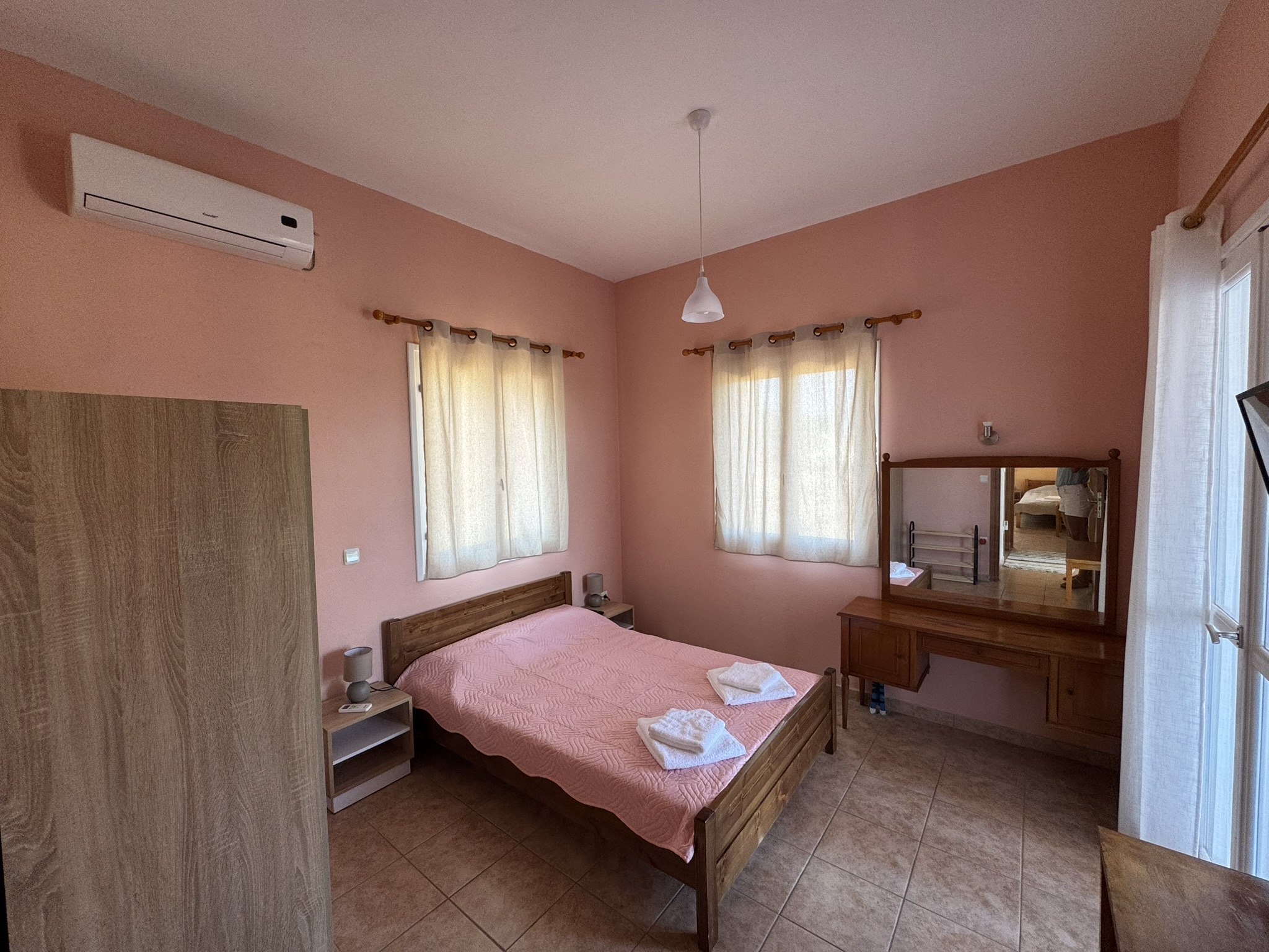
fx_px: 513
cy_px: 476
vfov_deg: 85.7
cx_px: 634
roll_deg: +1.1
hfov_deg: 102.1
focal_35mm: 14
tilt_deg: -2.6
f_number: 2.2
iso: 100
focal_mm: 2.22
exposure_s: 1/100
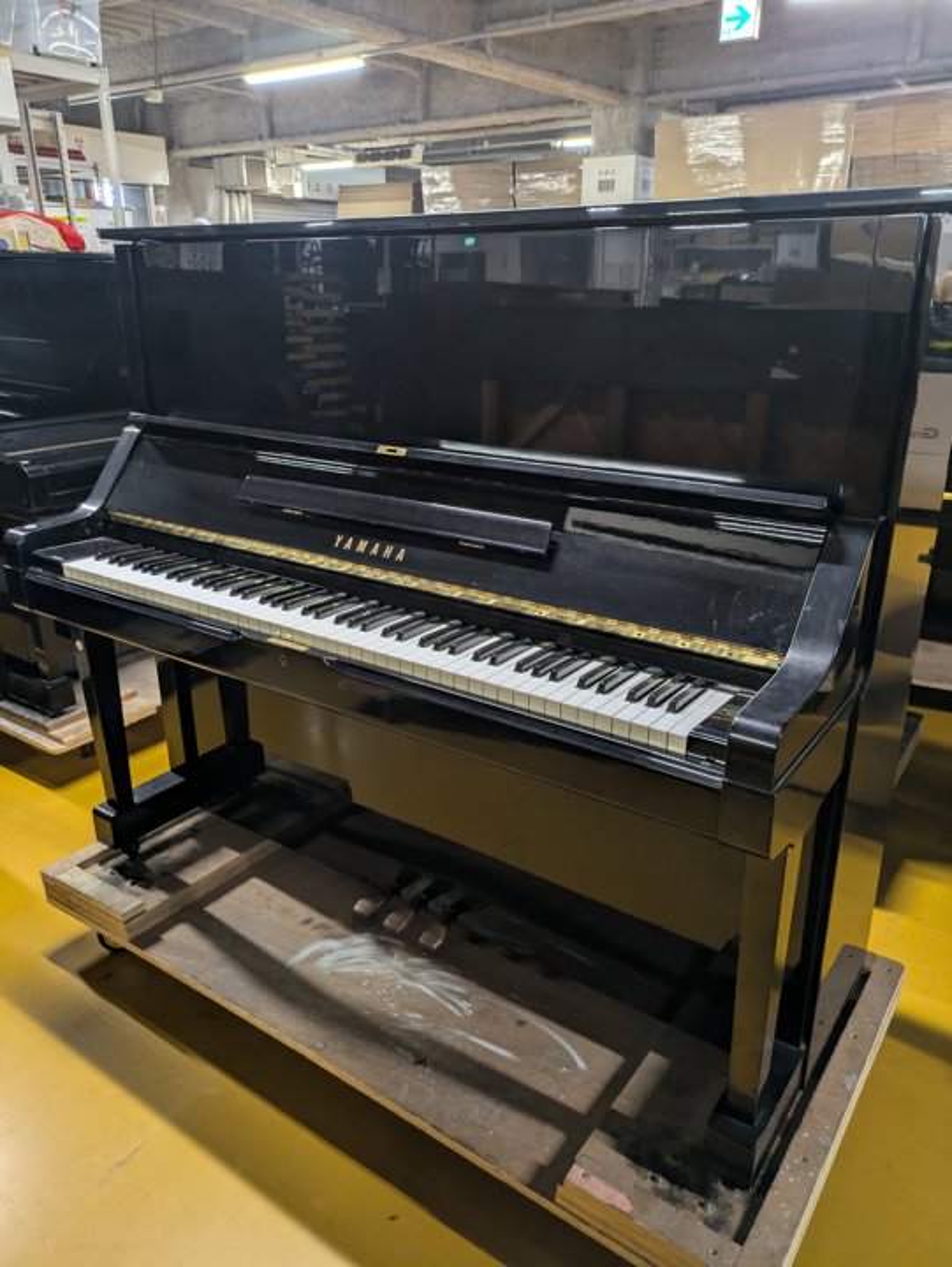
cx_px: 476
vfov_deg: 69.4
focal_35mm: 25
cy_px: 634
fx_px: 916
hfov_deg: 54.9
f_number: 1.89
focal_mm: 5.43
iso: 121
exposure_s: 1/30
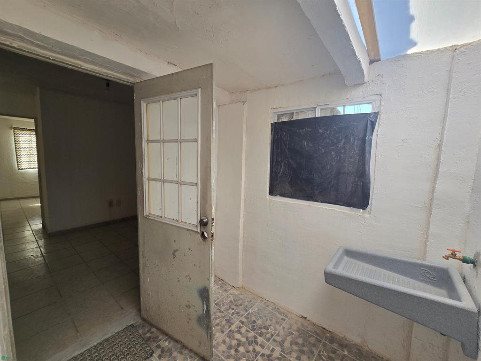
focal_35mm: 13
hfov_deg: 106.2
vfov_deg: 89.9
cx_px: 240
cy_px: 180
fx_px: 181
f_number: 2.2
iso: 50
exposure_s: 1/167
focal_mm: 2.2
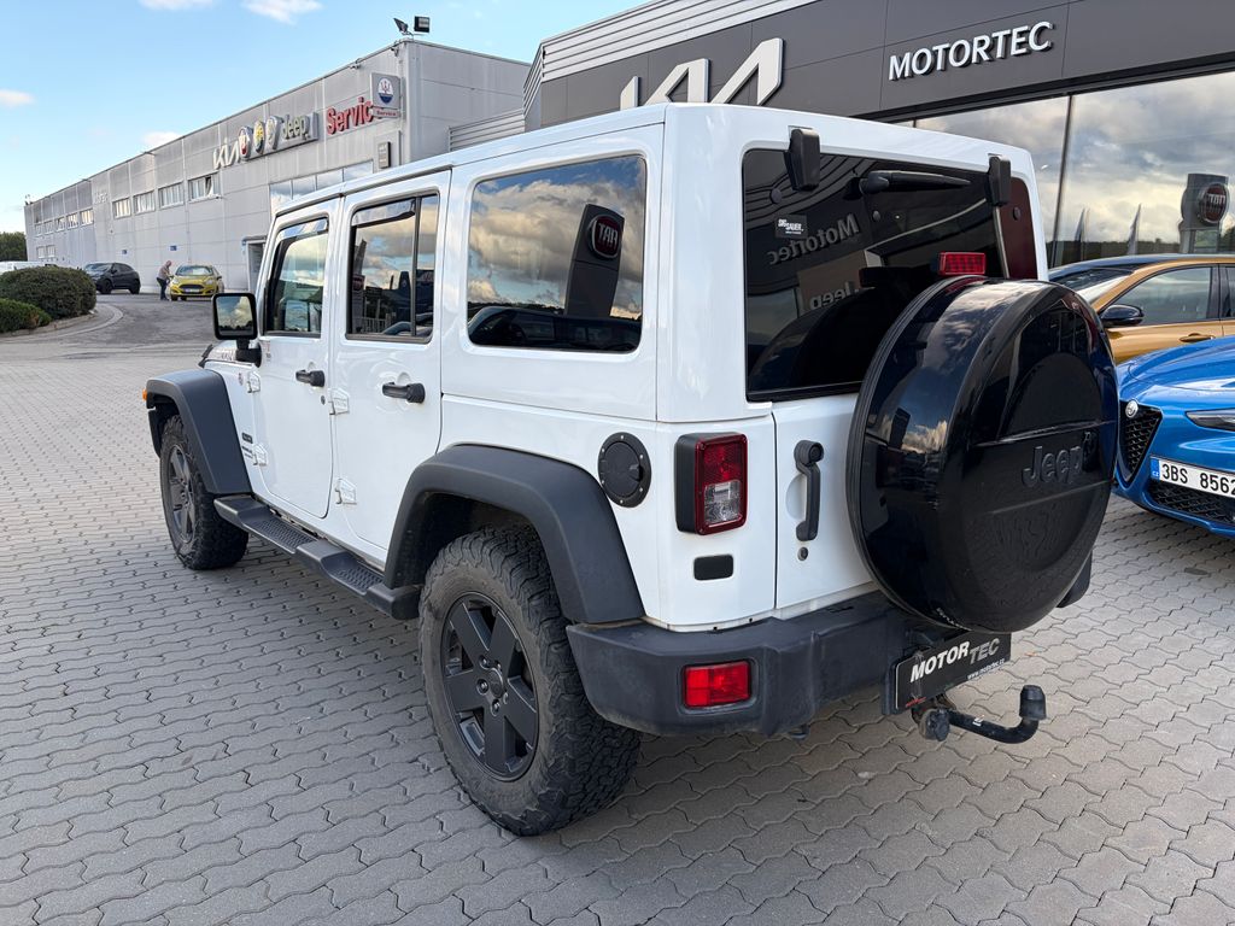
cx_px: 618
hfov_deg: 67.3
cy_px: 463
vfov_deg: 53.1
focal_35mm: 26
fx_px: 928
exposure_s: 1/519
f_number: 1.6
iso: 50
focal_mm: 5.96
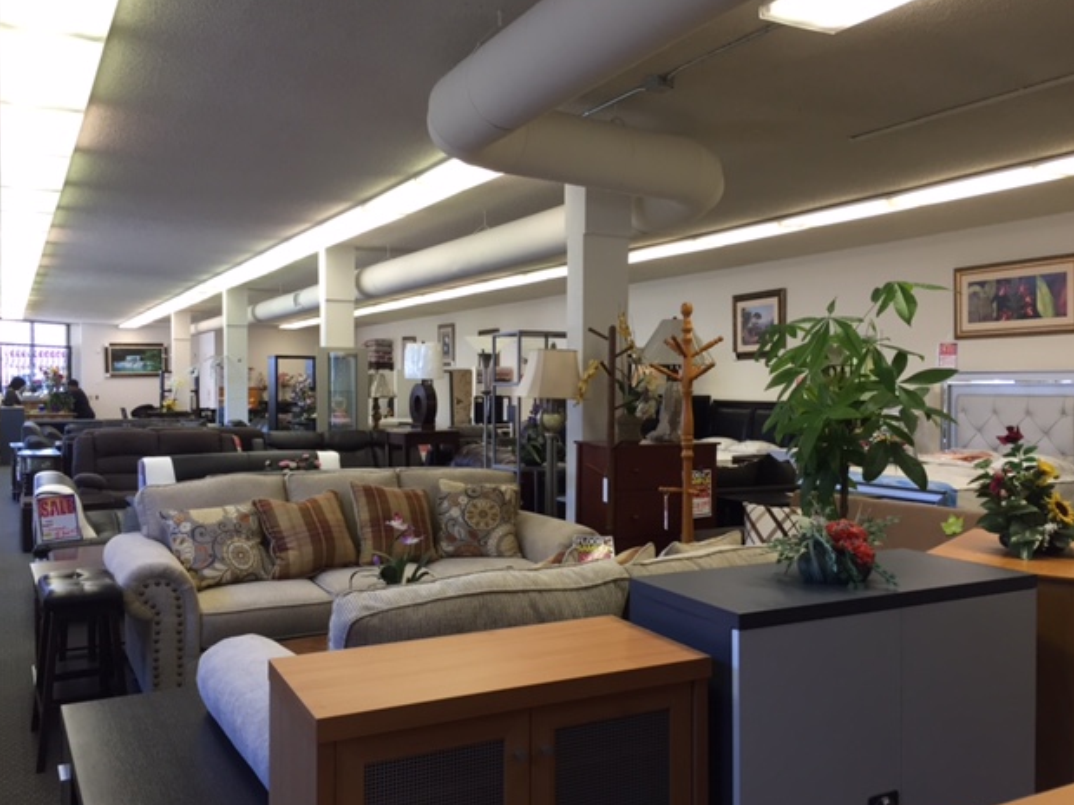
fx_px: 931
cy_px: 408
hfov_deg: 60.0
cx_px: 527
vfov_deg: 46.8
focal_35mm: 30
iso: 32
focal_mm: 4.15
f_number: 2.2
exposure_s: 1/30
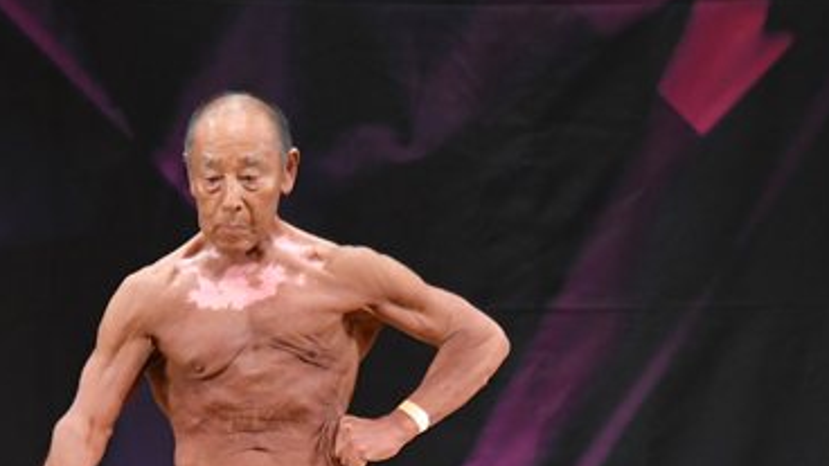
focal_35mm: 628
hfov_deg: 3.4
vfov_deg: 1.9
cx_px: 289
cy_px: 516
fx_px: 13805
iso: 3200
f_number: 5.6
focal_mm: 190
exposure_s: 1/400
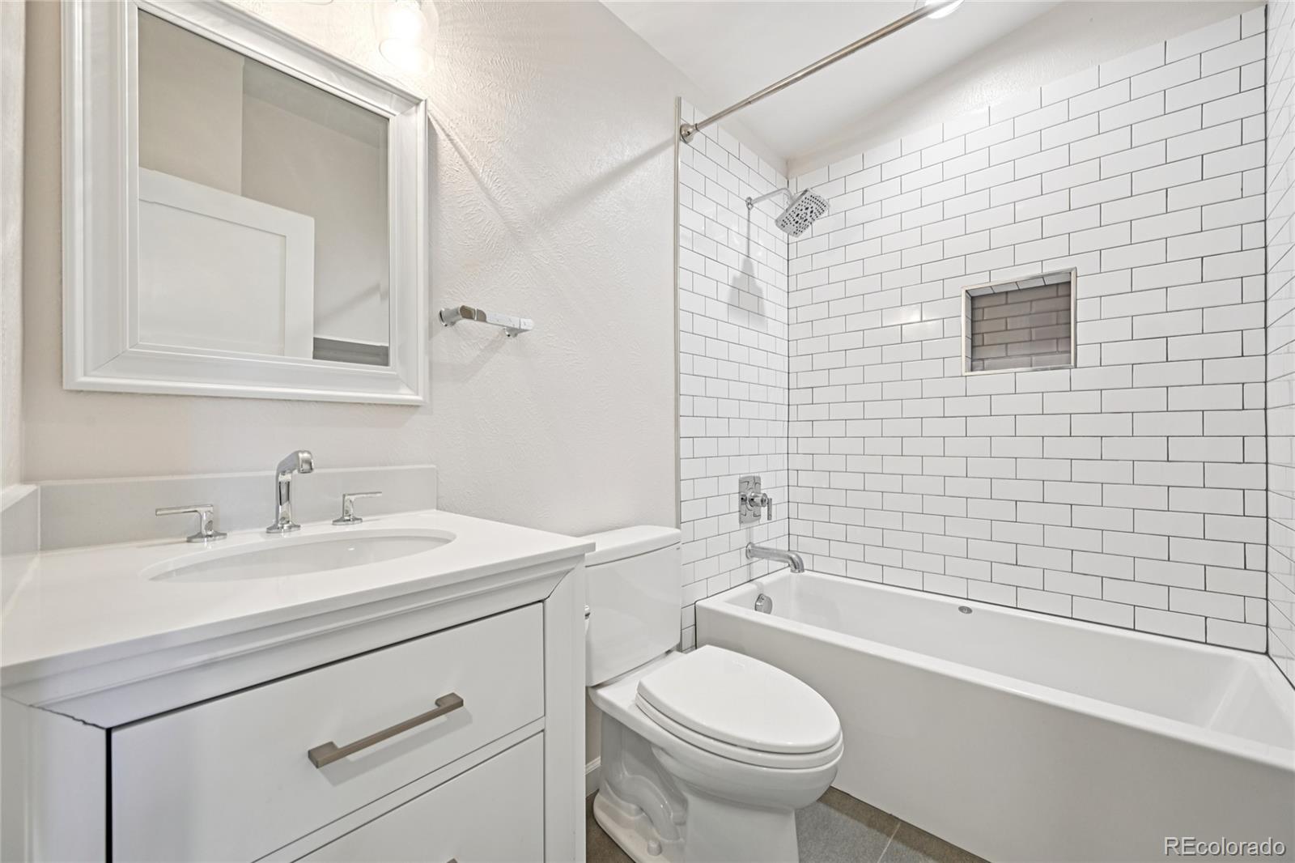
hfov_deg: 104.3
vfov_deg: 81.2
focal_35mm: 14
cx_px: 648
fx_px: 503
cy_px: 432
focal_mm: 14
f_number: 8
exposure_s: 1/15
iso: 360
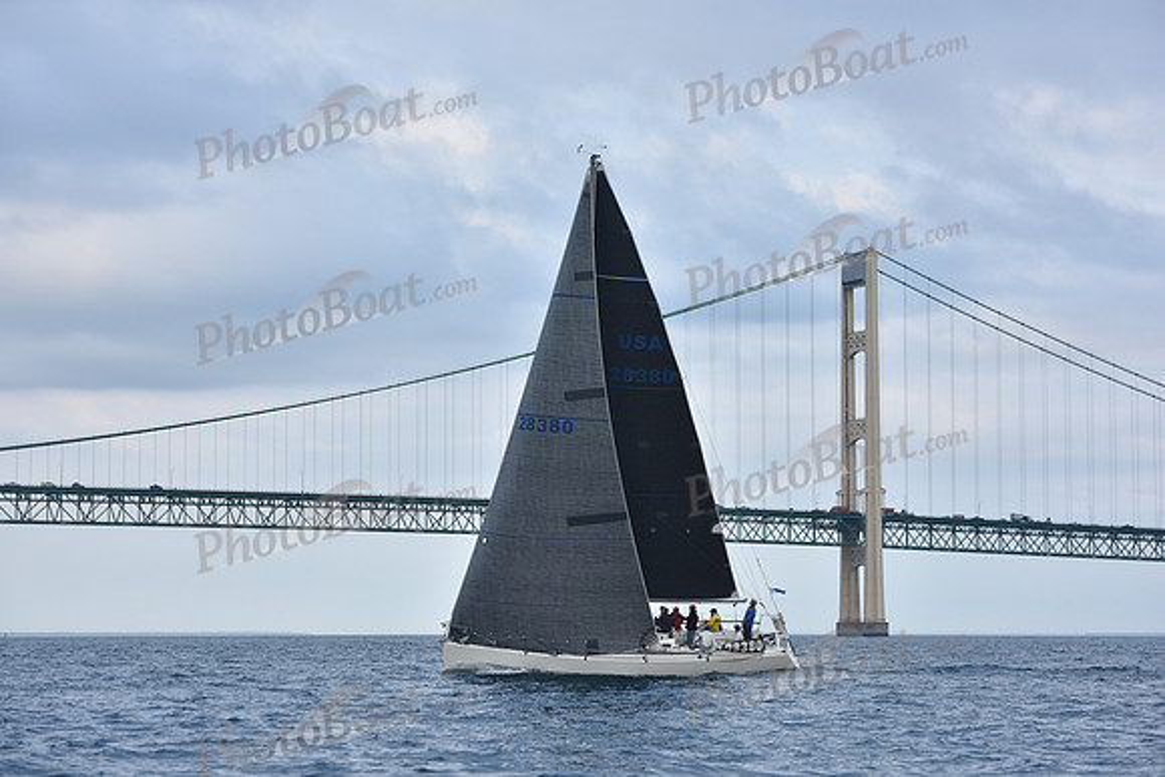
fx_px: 3075
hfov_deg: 21.5
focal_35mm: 95
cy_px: 388
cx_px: 582
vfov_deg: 14.4
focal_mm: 95
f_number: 6.3
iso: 400
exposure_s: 1/800
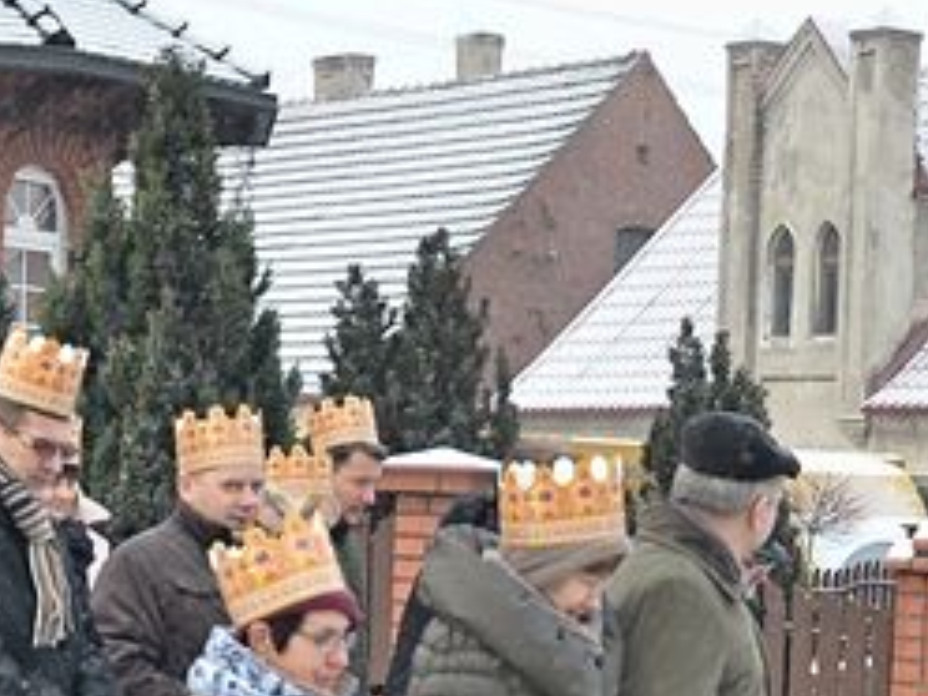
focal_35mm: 138
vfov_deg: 10.6
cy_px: 765
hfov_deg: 14.3
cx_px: 587
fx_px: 3700
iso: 220
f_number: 4
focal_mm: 28
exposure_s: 1/160
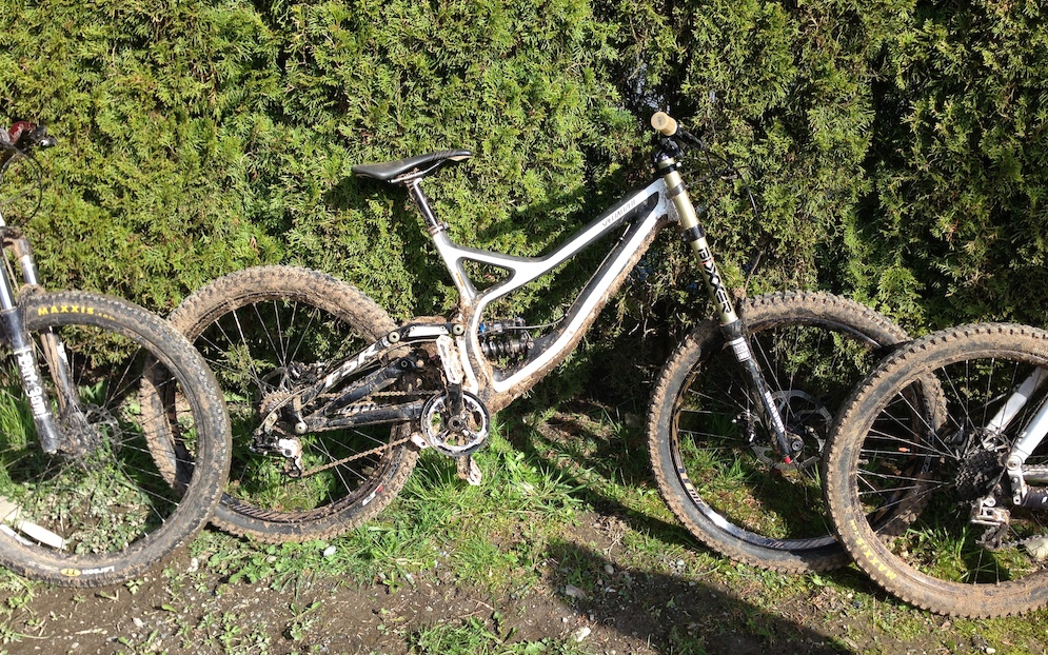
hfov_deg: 54.0
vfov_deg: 35.3
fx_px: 1028
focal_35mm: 36
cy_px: 349
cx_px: 515
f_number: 2.4
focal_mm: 4.13
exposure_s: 1/559
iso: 50
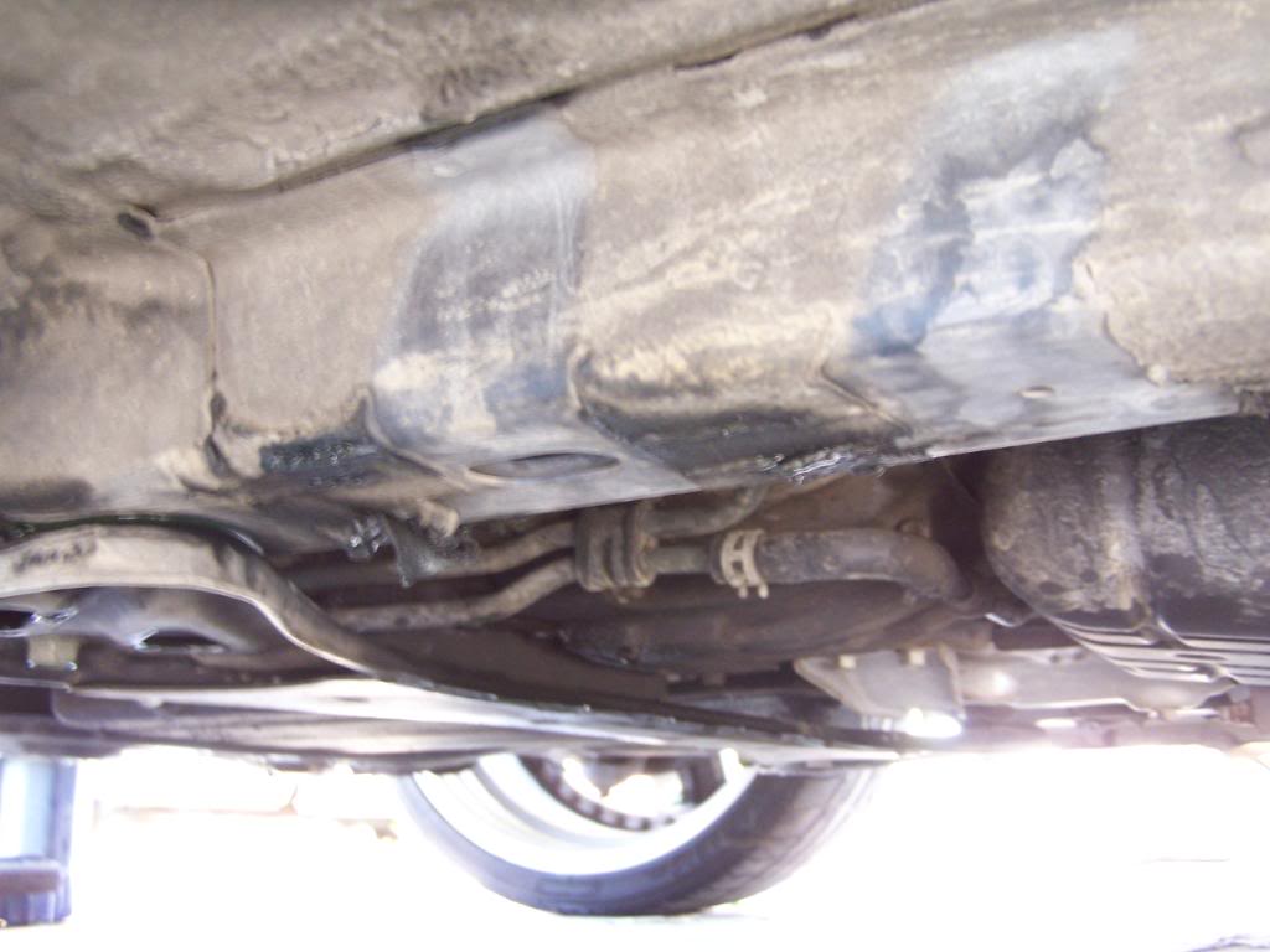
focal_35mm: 38
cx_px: 635
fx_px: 1394
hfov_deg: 49.0
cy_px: 476
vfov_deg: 37.7
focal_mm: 6.3
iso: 140
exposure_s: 1/10
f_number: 2.8
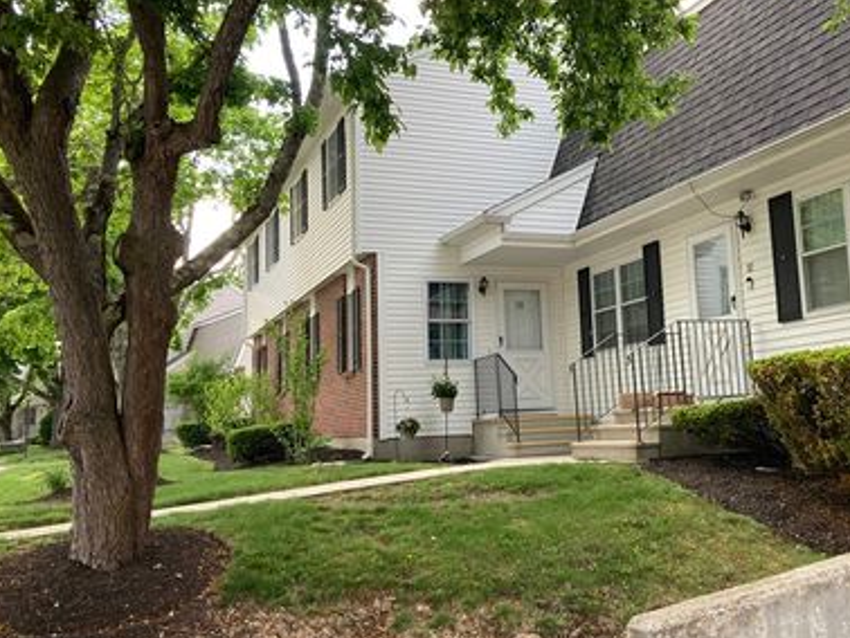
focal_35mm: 37
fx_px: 909
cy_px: 291
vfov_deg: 38.7
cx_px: 508
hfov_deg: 49.8
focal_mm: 3.99
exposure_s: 1/121
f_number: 1.8
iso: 40
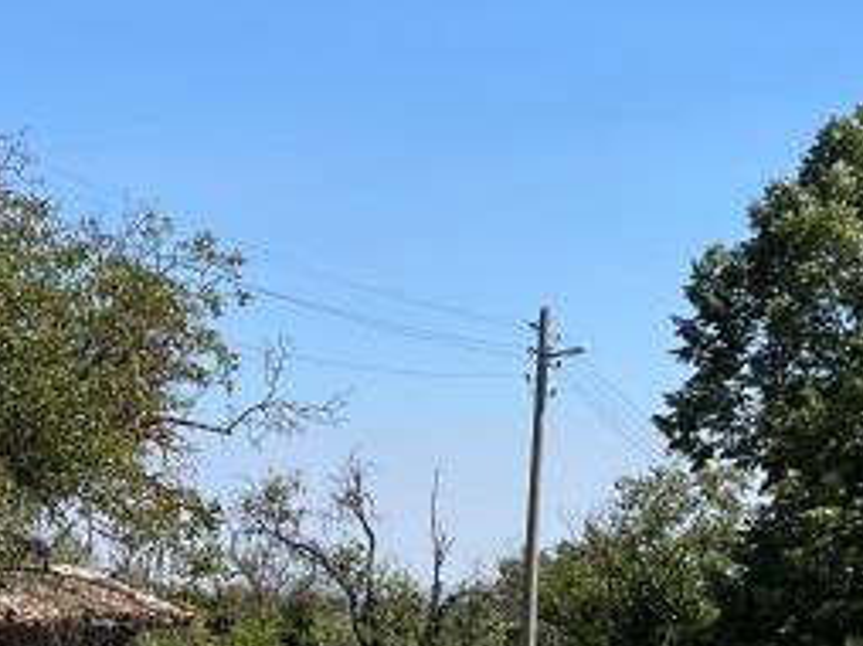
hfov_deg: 18.6
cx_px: 241
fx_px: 2615
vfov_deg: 13.9
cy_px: 619
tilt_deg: -0.1
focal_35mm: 105
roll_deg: +0.2
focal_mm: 5.1
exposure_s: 1/3876
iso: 50
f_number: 1.6
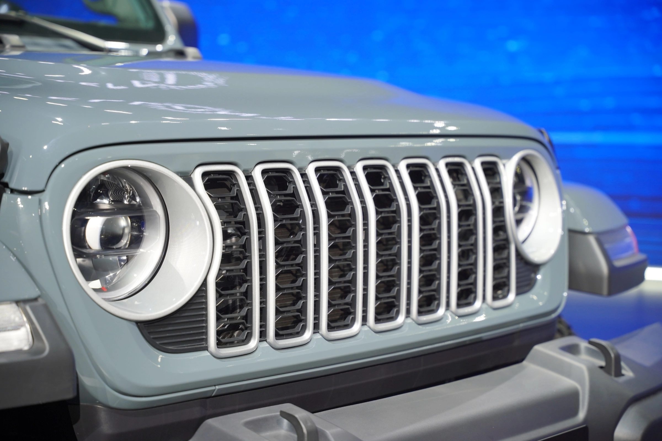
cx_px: 331
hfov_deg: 28.8
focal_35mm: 70
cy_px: 220
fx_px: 1287
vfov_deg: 19.5
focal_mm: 70
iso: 800
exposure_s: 1/320
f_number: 2.8
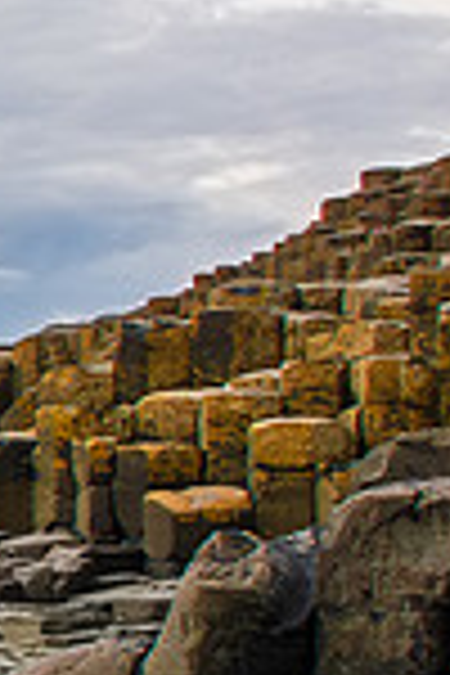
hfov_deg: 9.3
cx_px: -845
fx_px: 2269
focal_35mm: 121
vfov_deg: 16.9
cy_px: 402
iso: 500
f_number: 18
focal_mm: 18
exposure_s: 1/200
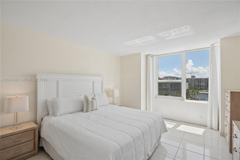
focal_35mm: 16
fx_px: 107
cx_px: 120
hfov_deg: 96.8
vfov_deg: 73.6
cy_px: 80
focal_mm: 16
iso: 250
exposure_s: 1/160
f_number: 8
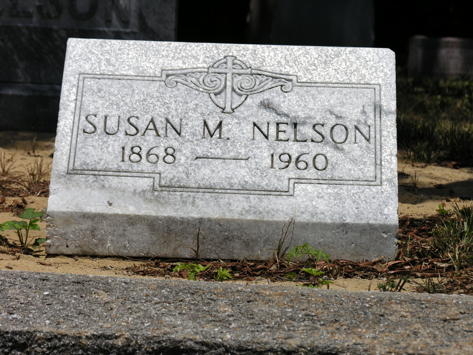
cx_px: 236
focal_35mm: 141
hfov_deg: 14.0
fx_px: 1927
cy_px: 178
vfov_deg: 10.5
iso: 50
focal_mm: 35.9
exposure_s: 1/933
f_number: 4.3
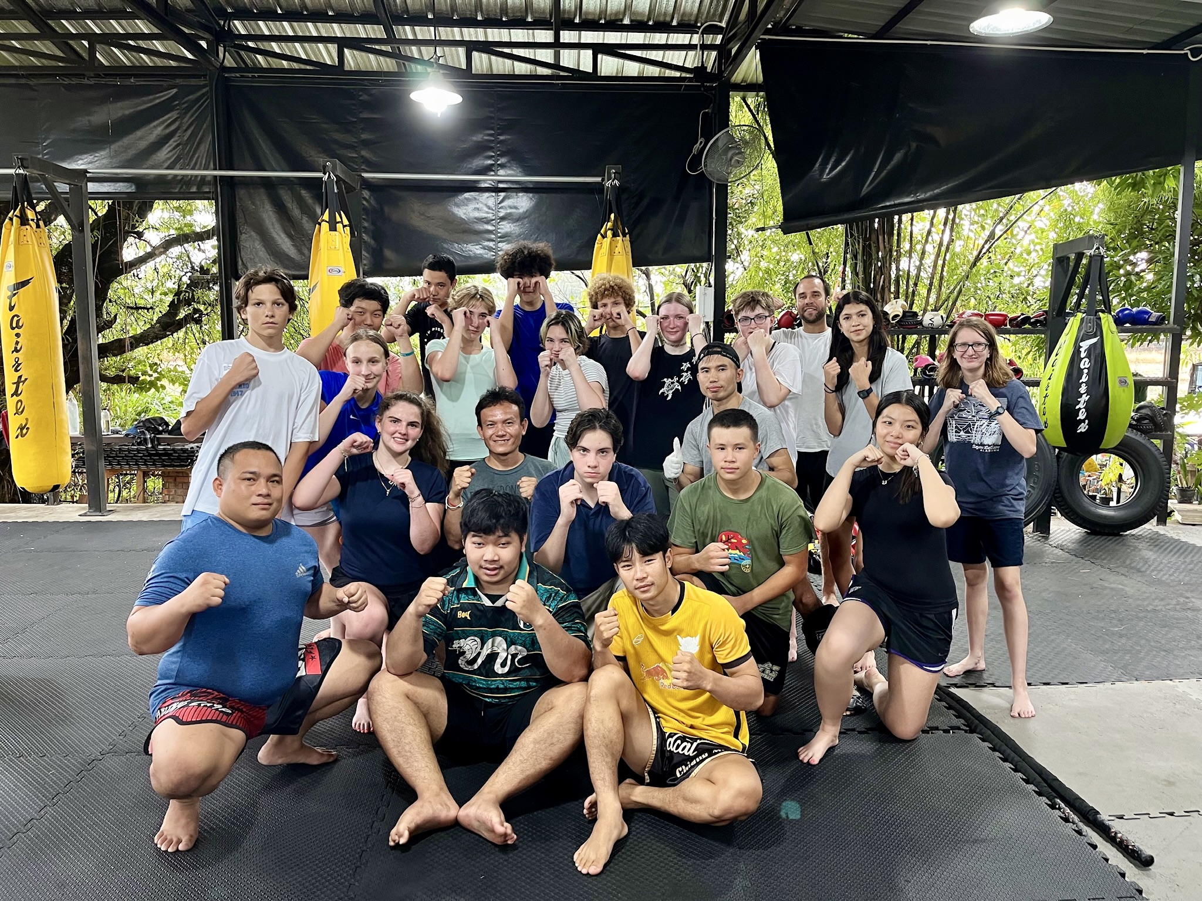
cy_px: 450
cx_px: 601
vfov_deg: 53.1
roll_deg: -0.3
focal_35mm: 26
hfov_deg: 67.3
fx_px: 903
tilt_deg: -8.1
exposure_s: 1/50
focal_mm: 5.1
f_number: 1.6
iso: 250
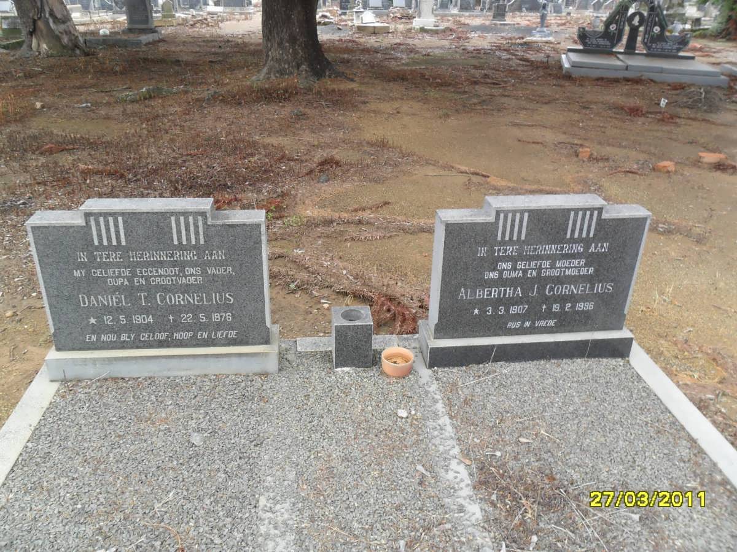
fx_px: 575
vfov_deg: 51.4
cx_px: 368
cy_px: 276
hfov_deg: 65.3
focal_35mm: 27
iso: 100
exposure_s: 1/90
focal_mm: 4.9
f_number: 3.5
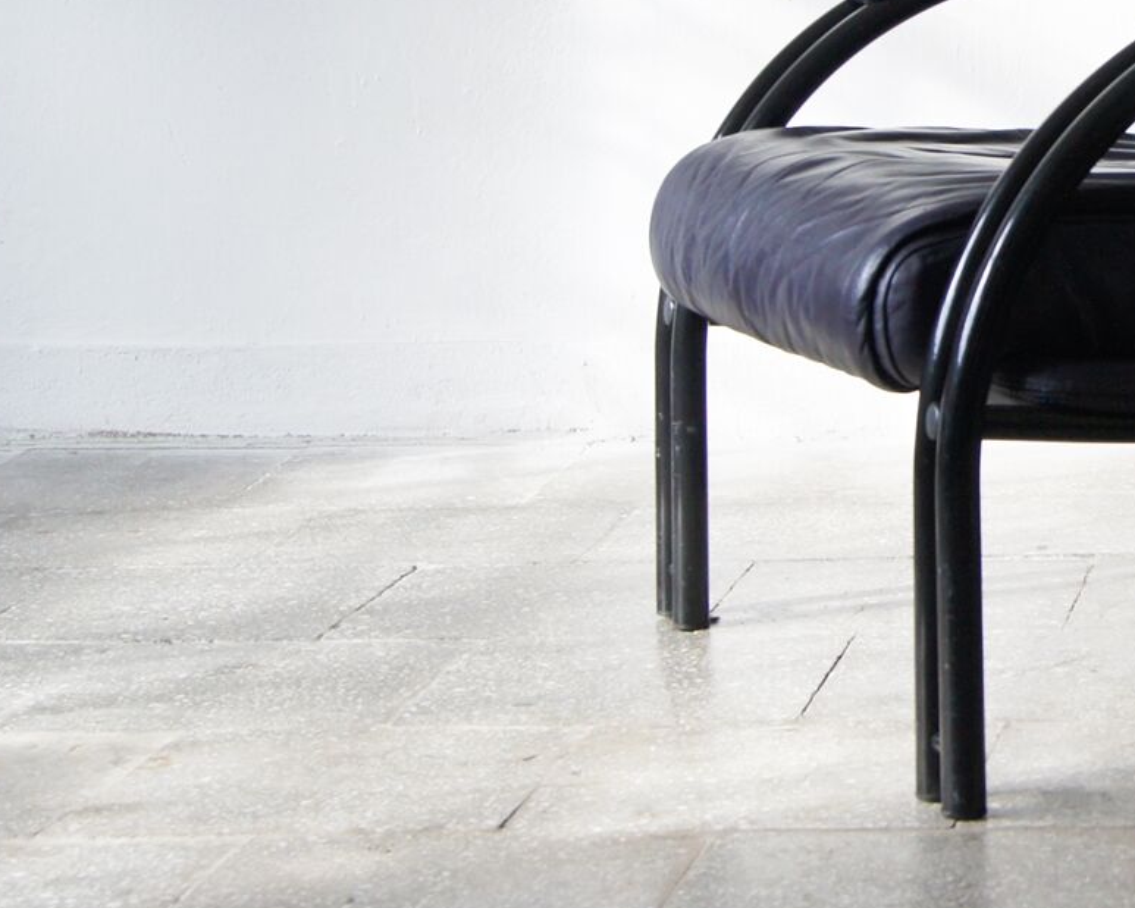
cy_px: 76
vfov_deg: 14.9
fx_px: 3425
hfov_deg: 17.9
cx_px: 1380
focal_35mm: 102
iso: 400
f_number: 5.6
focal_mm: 28
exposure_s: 1/50
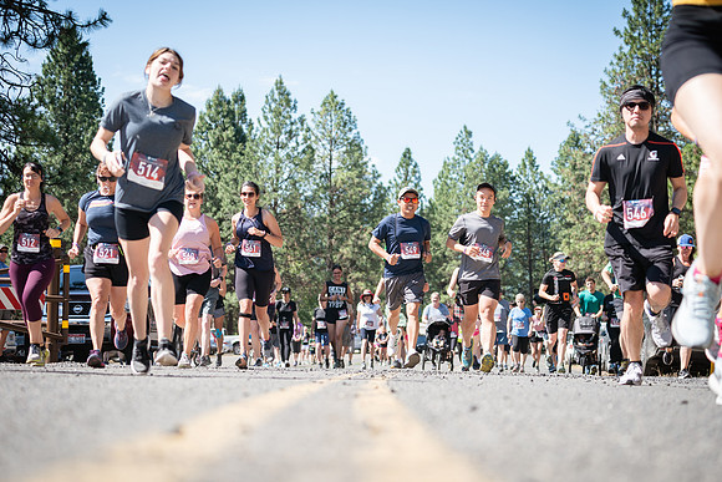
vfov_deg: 18.4
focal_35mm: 74
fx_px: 1484
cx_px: 361
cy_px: 241
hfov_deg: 27.3
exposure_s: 1/500
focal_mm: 74
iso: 160
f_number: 4
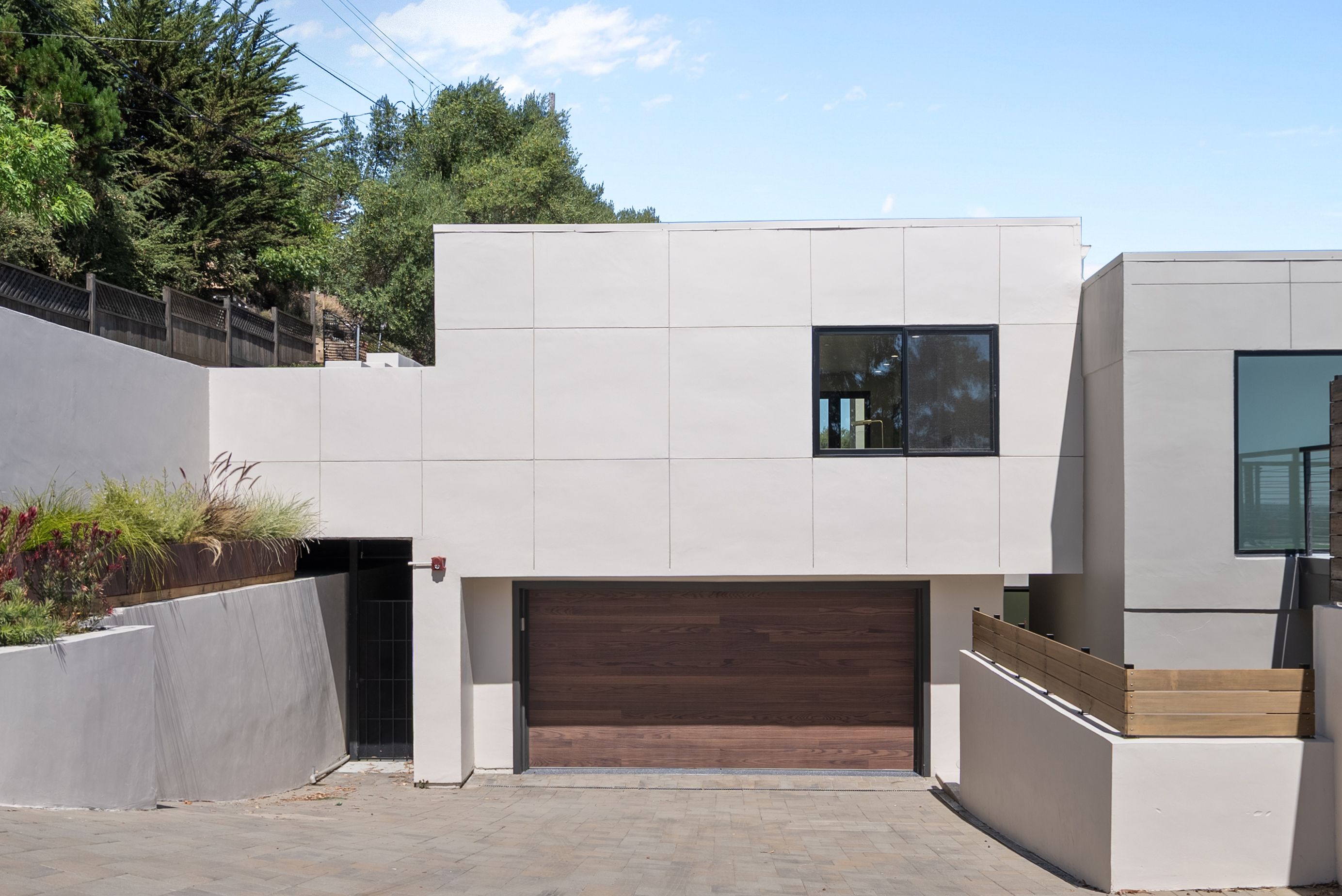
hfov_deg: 57.2
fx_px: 1231
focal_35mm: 33
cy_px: 448
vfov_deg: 40.0
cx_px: 671
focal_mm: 22
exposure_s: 1/160
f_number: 8
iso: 100
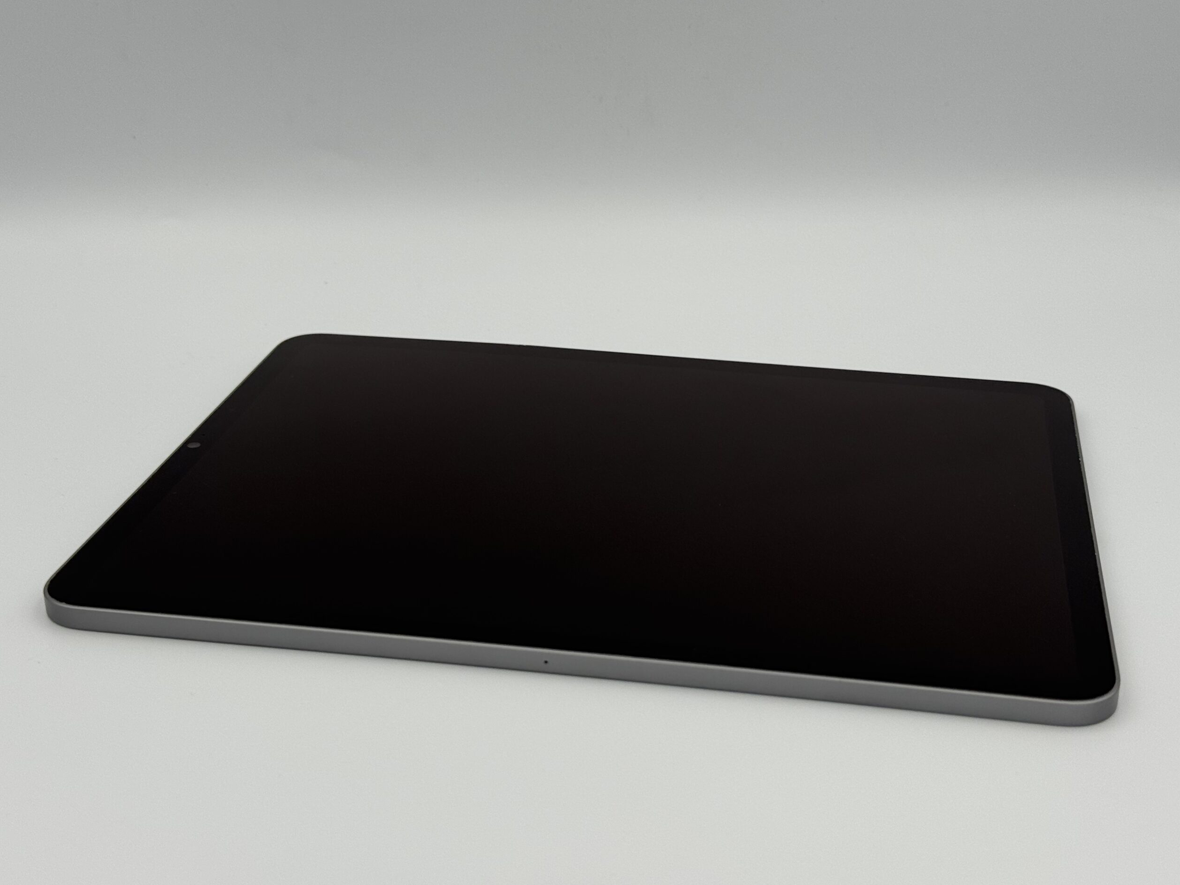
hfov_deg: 38.9
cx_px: 601
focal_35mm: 49
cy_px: 447
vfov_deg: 29.7
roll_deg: +0.3
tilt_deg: -23.7
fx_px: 1670
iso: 64
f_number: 1.78
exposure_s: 1/837
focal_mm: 6.76
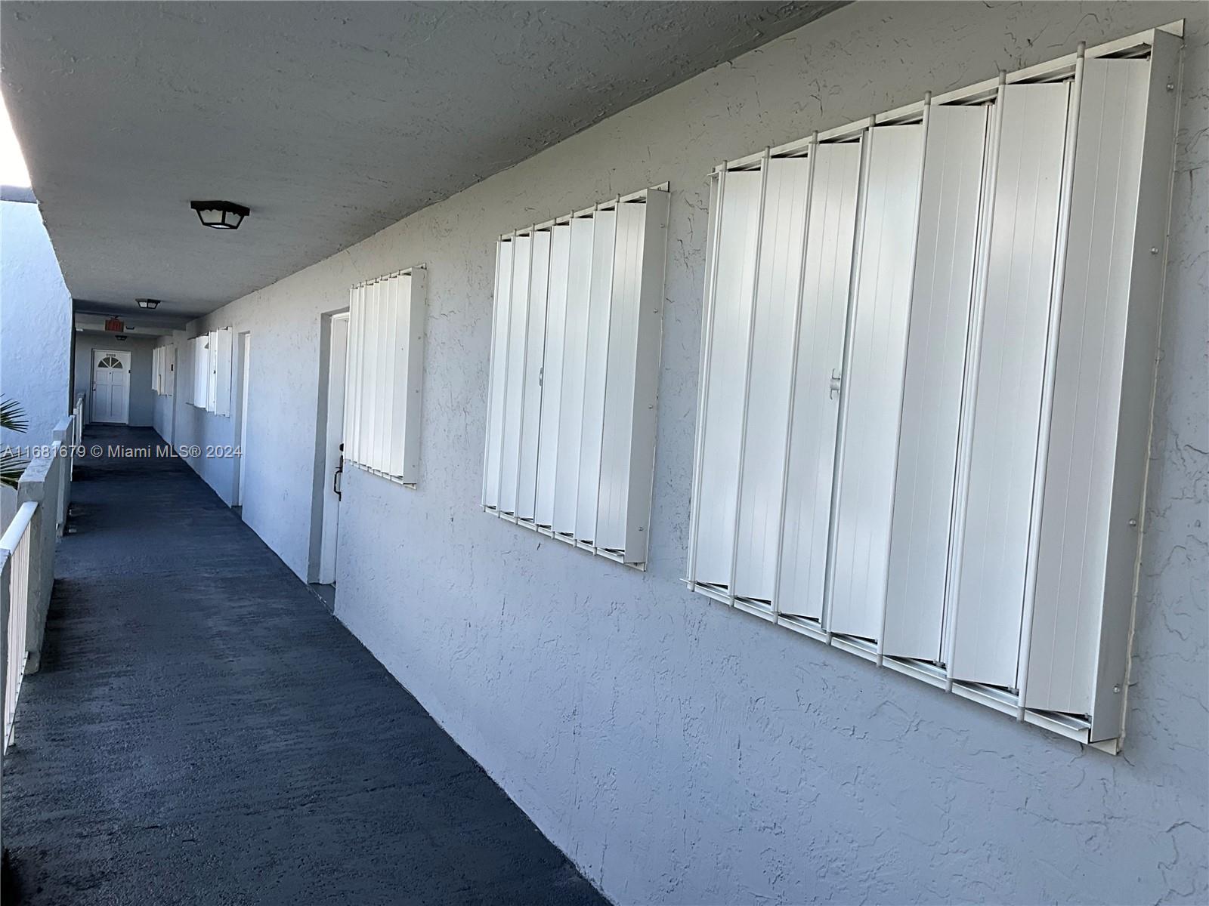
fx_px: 1013
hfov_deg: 61.7
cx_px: 604
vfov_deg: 48.2
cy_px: 453
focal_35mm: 29
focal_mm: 3
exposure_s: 1/280
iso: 25
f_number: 1.8
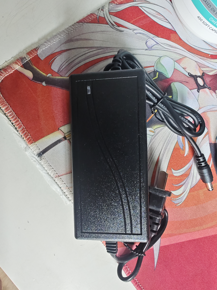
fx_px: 192
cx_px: 108
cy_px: 145
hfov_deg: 58.9
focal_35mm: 23
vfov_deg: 73.9
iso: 211
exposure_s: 1/33.3
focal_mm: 2.59
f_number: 2.2
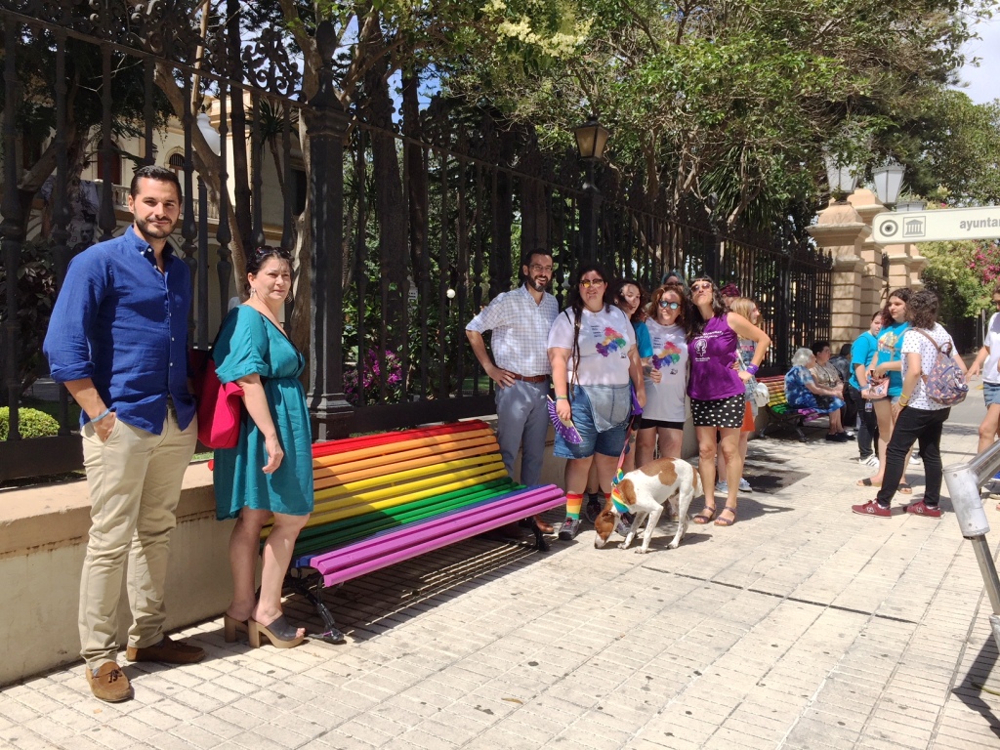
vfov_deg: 48.2
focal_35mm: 29
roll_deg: -0.9
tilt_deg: -4.2
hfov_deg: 61.7
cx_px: 500
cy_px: 375
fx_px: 838
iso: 32
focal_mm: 4.15
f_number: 2.2
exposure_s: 1/1799
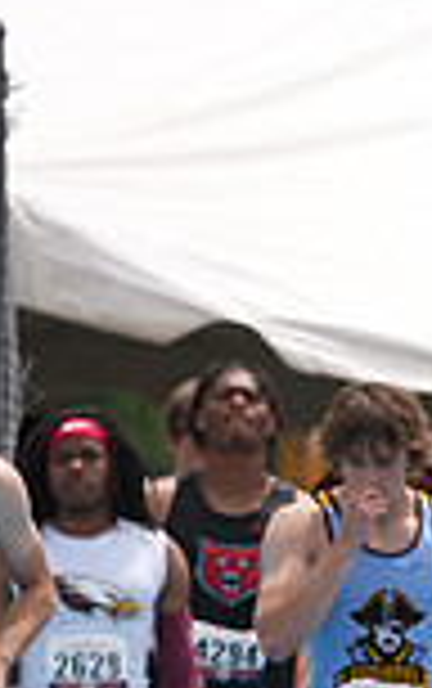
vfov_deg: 1.0
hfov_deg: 0.6
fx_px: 40067
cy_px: 735
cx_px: 1278
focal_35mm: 2133
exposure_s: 1/2000
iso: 500
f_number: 6.3
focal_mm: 553
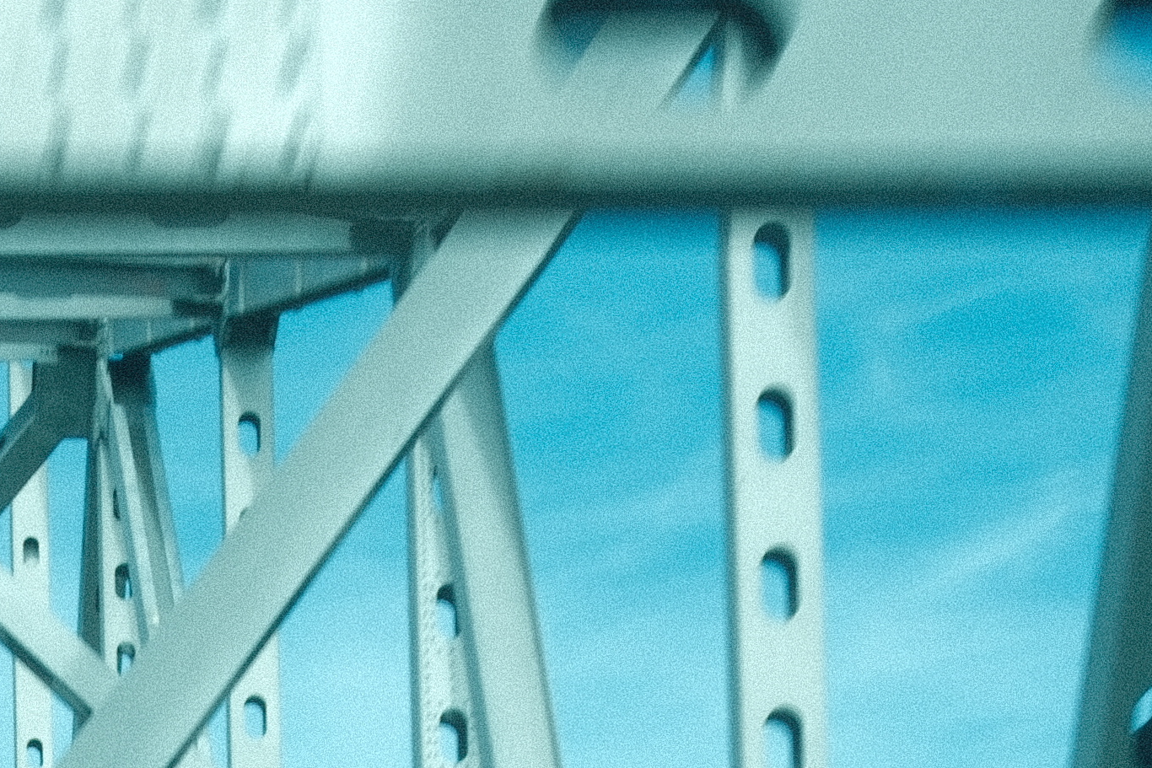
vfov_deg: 6.5
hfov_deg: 10.2
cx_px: -370
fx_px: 6336
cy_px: 1998
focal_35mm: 198
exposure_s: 1/60
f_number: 9
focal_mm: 23
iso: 64
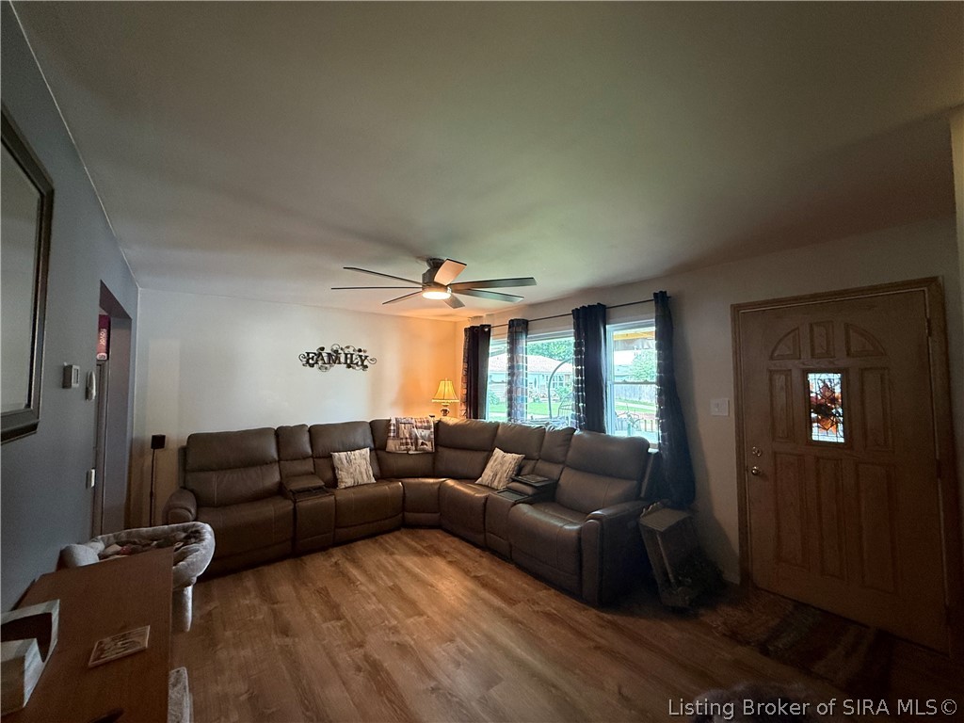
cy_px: 362
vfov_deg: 85.7
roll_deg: +0.2
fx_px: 390
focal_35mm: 14
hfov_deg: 102.1
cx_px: 482
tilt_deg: +3.4
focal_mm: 2.22
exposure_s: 1/60
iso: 500
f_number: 2.2
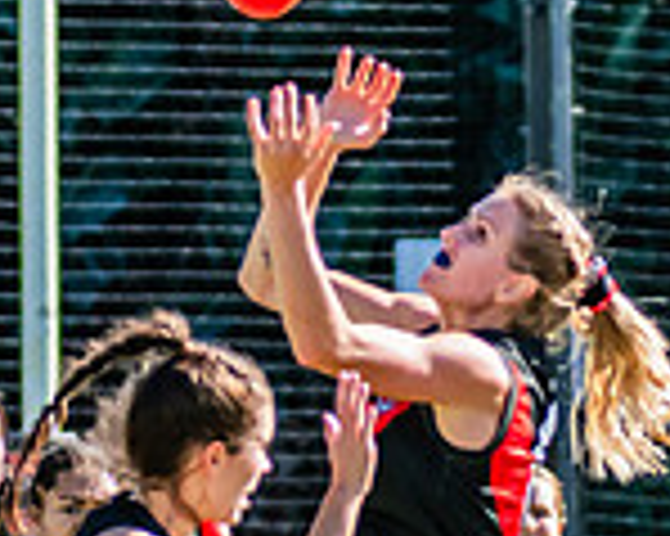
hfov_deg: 1.8
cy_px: 585
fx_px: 20966
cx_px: 507
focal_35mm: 1058
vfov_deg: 1.5
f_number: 7.1
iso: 800
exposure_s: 1/1250
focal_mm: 240
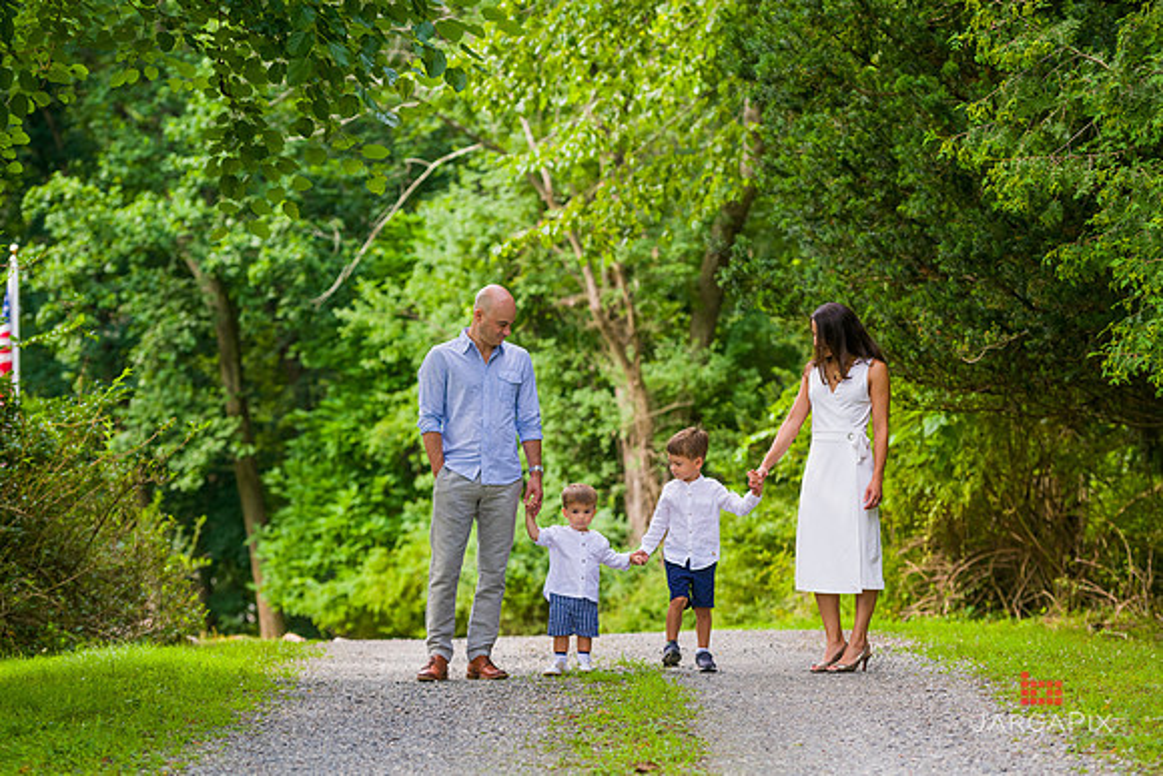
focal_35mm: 105
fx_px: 3393
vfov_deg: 13.0
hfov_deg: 19.5
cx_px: 582
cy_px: 388
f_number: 4
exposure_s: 1/640
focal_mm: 105
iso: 200
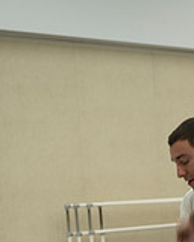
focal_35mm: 100
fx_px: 718
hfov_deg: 15.0
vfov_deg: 17.8
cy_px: 327
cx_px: 216
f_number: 4
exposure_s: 1/100
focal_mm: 38
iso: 560
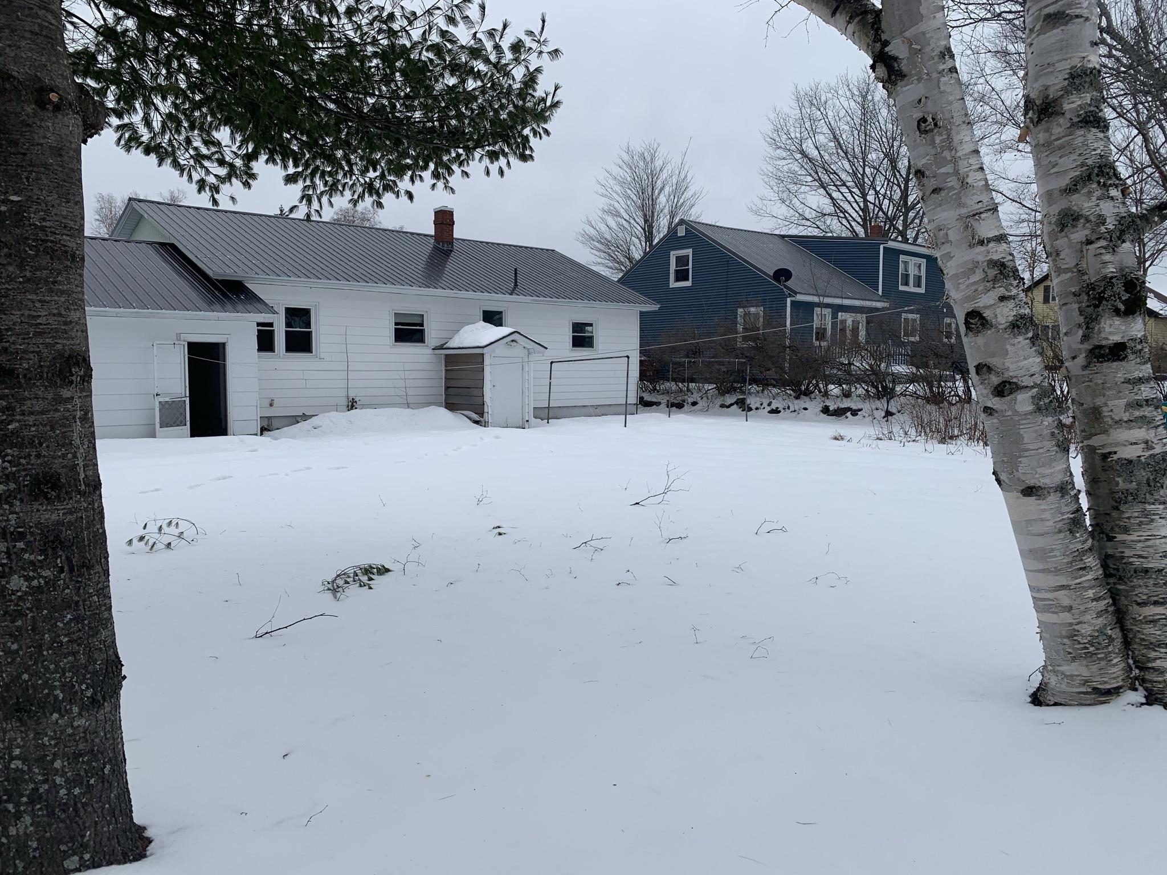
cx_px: 584
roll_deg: -0.8
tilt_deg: -3.9
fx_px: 877
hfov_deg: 67.3
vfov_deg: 53.1
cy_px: 438
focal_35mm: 26
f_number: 1.8
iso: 25
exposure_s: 1/1427
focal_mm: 4.25
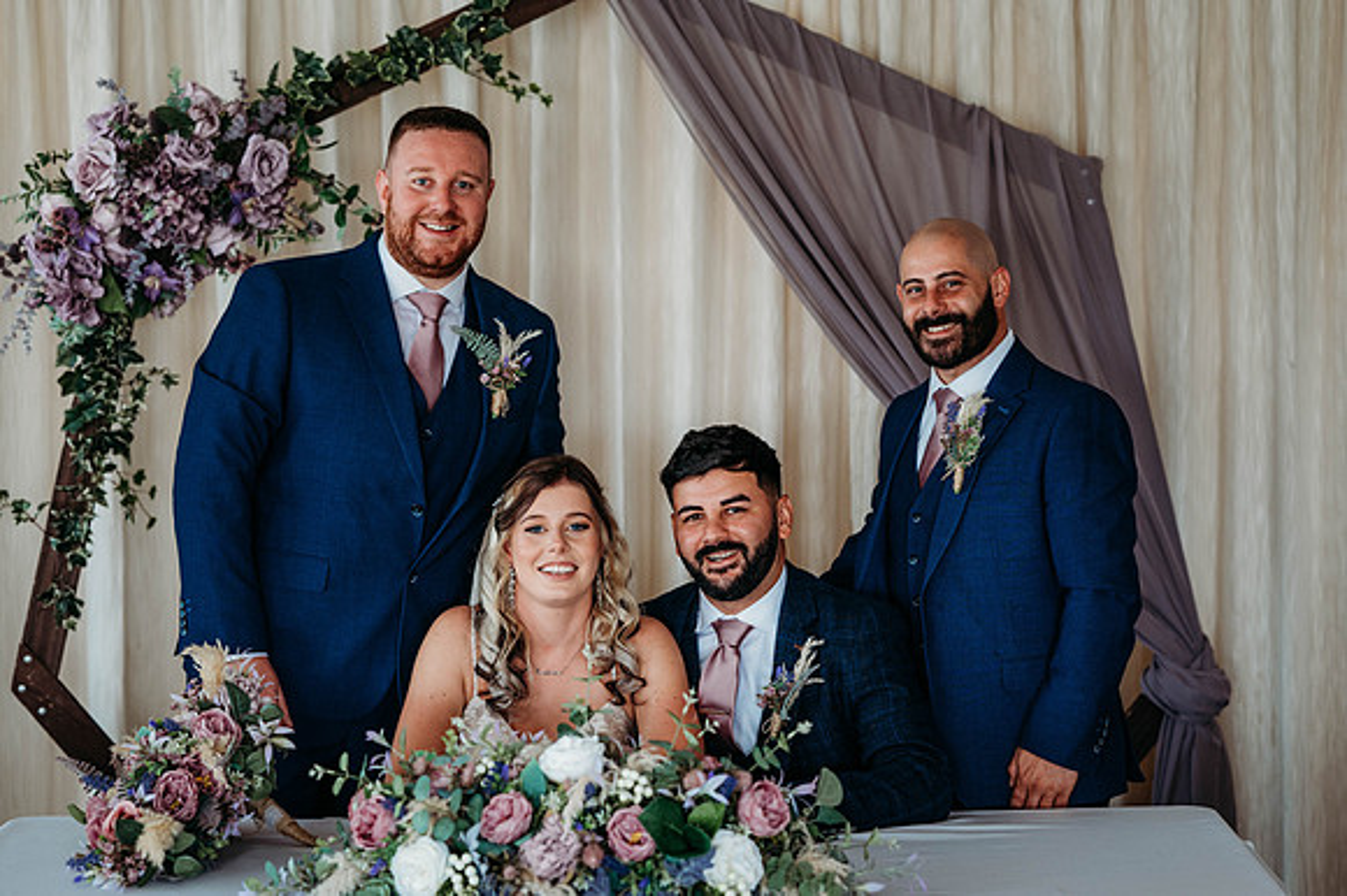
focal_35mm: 85
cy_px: 448
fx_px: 3178
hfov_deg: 23.9
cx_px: 674
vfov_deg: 16.1
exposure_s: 1/200
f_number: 2.8
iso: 1400
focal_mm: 85
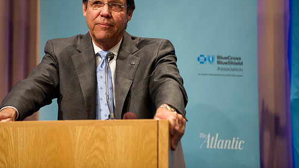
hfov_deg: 8.8
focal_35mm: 245
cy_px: 55
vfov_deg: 5.0
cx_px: 136
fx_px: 1942
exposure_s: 1/250
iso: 2500
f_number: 2.8
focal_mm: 200
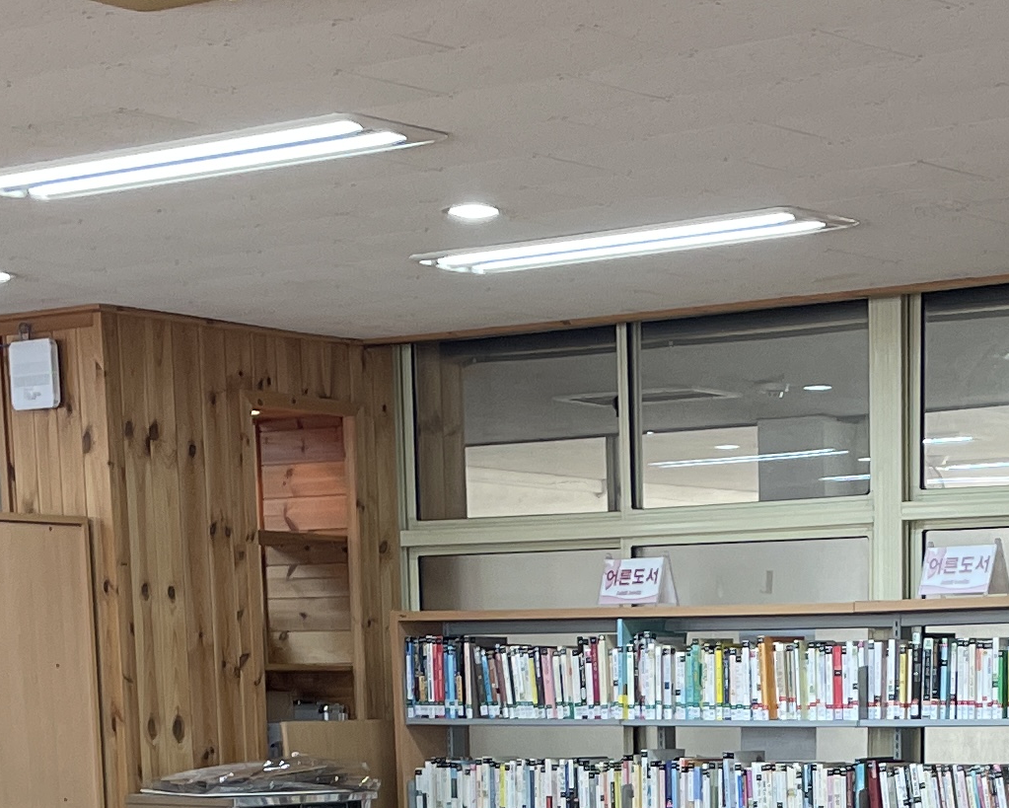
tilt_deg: -11.2
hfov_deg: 19.0
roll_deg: +1.1
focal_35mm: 100
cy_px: 1285
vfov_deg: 14.2
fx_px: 2987
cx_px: 831
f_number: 1.6
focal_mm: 4.2
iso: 100
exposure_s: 1/120
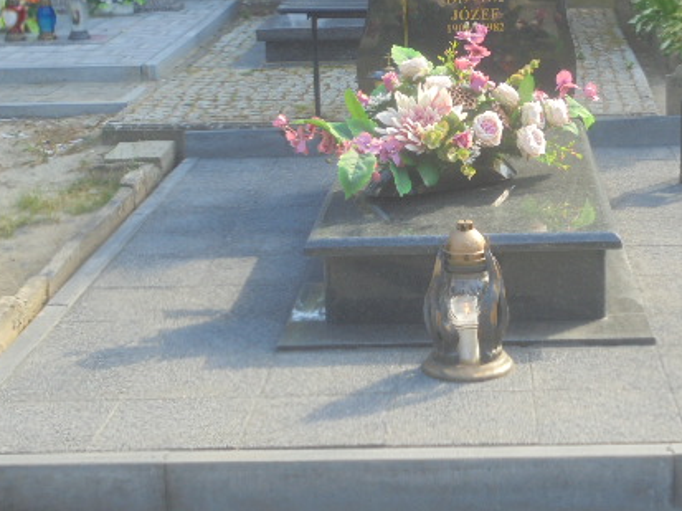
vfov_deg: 19.2
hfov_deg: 25.5
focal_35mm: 76
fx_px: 1496
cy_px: 127
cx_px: 477
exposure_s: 1/60
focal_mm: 8.9
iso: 100
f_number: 4.8
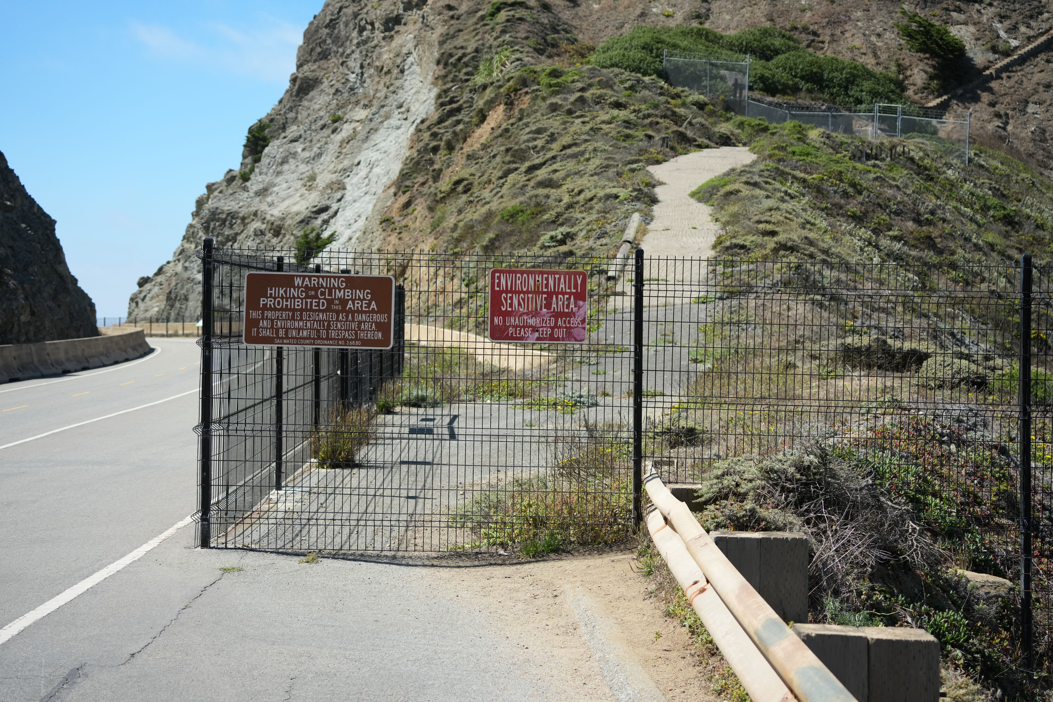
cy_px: 351
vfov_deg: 27.0
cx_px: 526
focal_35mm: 50
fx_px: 1462
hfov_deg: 39.6
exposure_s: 1/2500
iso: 500
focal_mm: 50
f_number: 4.5
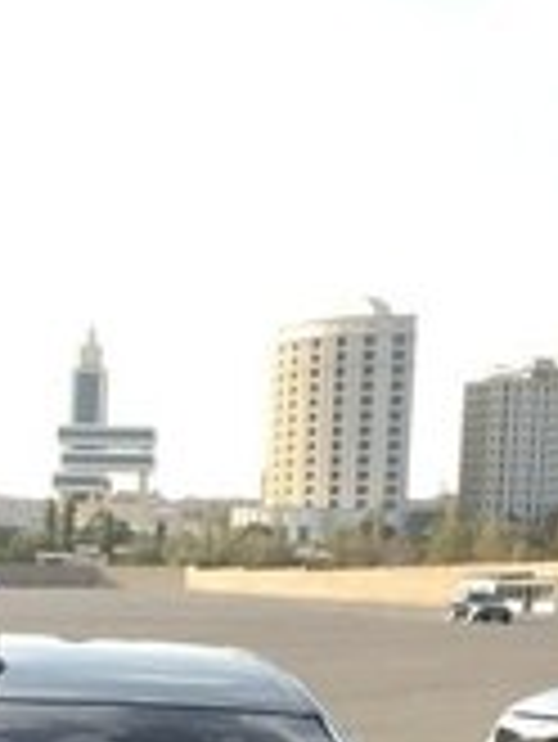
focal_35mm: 87
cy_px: 787
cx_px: 18
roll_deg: +0.1
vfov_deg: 21.5
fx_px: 1867
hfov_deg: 16.7
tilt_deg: -6.3
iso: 25
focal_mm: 4.15
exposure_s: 1/519
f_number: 2.2
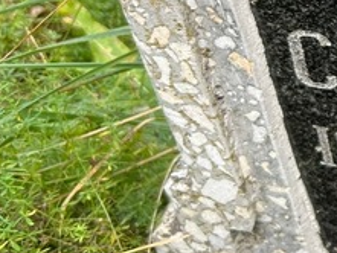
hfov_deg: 18.2
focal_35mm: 94
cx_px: 531
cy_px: -32
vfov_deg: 15.3
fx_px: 916
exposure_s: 1/187
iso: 40
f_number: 1.5
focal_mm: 5.7
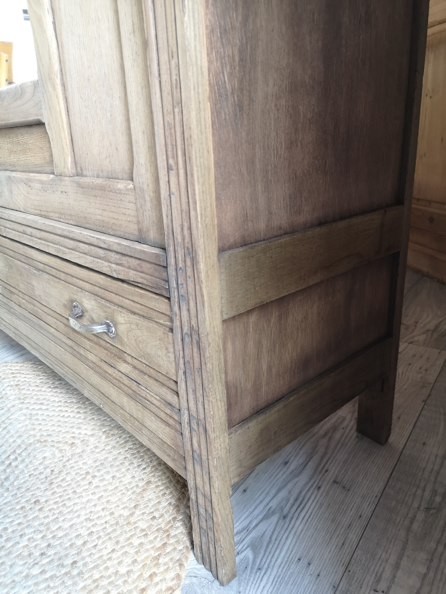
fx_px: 464
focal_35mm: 27
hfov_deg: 51.4
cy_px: 297
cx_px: 223
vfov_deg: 65.3
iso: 320
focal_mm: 5.58
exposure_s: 1/25
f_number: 1.8
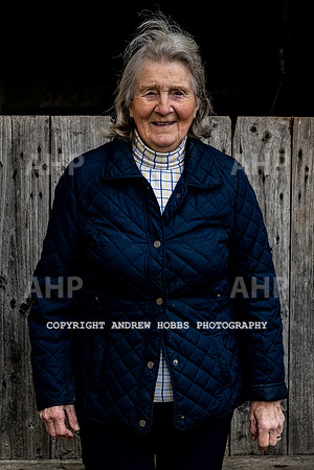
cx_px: 193
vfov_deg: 22.5
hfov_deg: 15.2
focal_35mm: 90
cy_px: 142
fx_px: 1177
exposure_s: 1/500
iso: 200
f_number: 5
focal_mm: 35
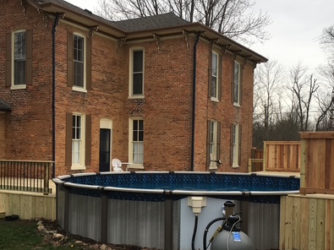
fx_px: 453
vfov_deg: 30.7
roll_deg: +0.3
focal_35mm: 47
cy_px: 161
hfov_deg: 40.4
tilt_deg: +0.7
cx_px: 156
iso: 25
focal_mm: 4.15
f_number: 2.2
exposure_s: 1/693
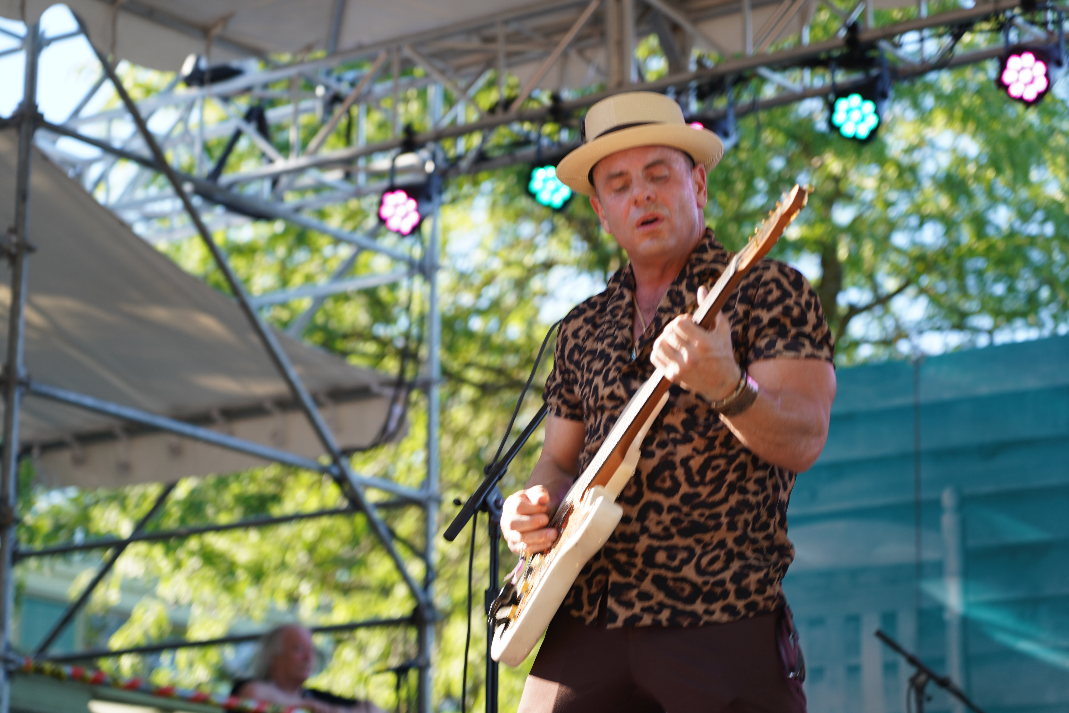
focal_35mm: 105
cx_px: 534
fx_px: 3118
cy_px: 356
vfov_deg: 13.0
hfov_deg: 19.5
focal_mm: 105
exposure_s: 1/160
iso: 160
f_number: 4
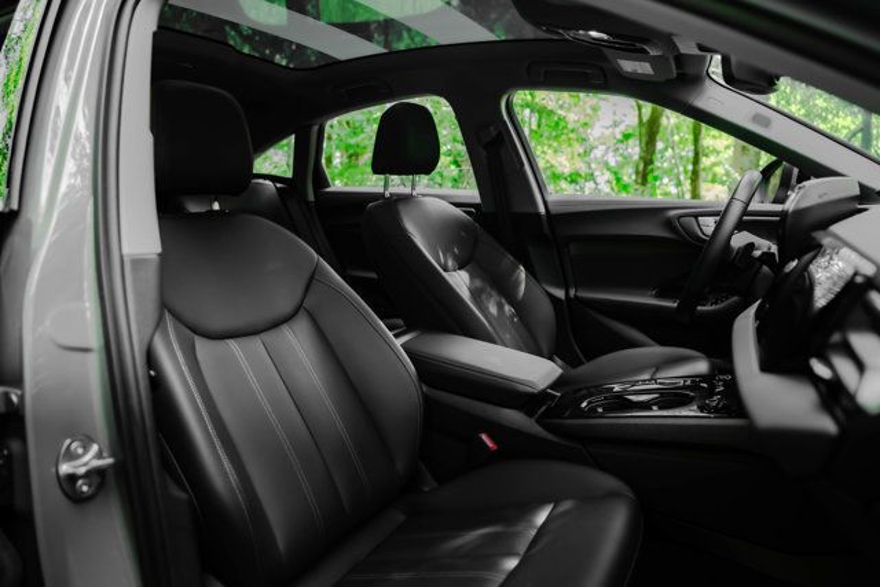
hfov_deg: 73.7
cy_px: 294
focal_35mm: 24
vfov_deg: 53.2
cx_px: 440
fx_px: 587
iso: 640
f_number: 2.8
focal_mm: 24
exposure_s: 1/250
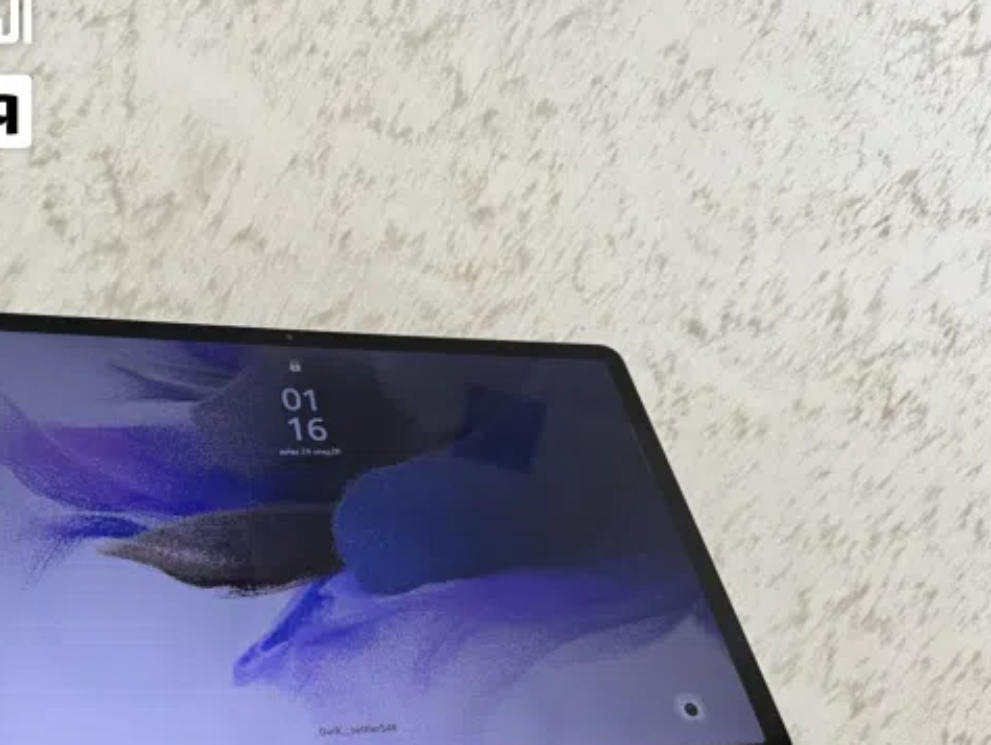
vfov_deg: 40.6
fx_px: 1003
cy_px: 449
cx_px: 346
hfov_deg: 51.8
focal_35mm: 35
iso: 125
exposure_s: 1/65
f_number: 1.5
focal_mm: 5.7
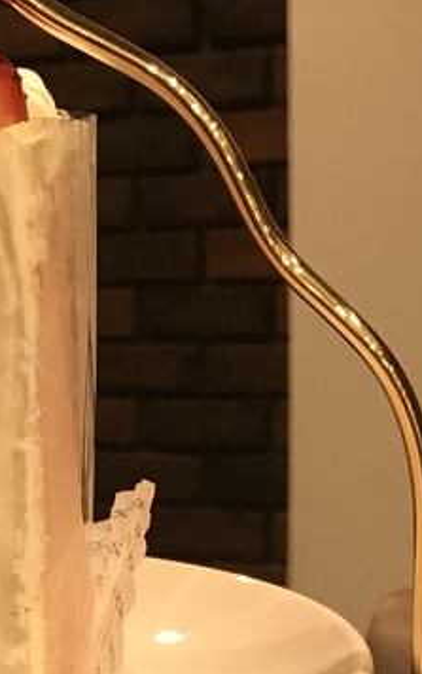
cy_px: 998
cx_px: 28
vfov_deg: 18.5
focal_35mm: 100
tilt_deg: -23.2
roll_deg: +1.7
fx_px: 1837
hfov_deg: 13.0
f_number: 1.8
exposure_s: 1/24
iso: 40
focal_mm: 3.99
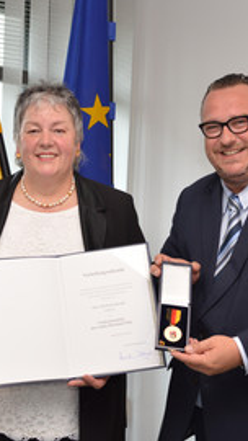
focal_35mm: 77
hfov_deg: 15.7
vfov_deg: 27.5
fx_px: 900
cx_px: 104
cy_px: 221
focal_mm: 32
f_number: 4.5
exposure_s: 1/80
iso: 400
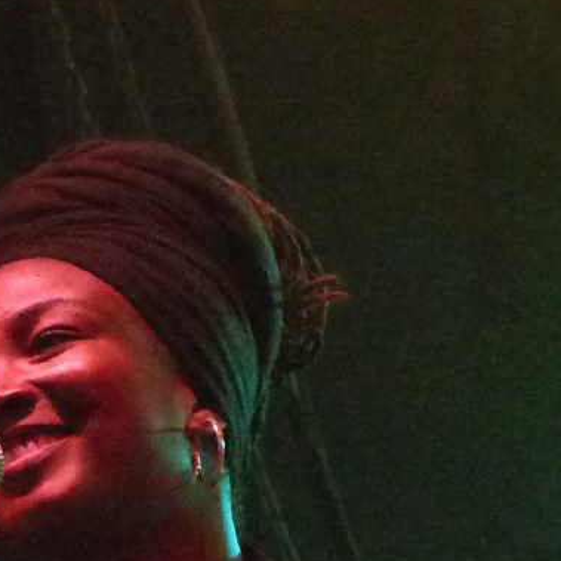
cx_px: 85
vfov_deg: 4.3
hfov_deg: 4.3
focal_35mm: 403
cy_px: 679
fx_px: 7389
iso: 1600
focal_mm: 31.1
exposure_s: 1/125
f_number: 2.8
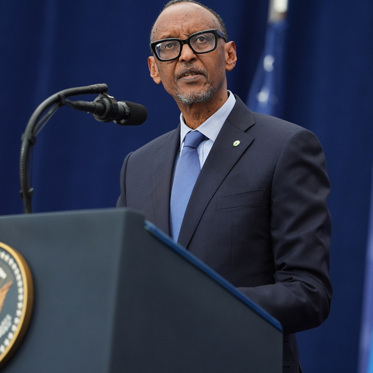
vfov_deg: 8.4
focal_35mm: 208
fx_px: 2536
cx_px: 171
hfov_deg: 8.4
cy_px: 190
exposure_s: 1/640
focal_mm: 150
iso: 800
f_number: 2.2
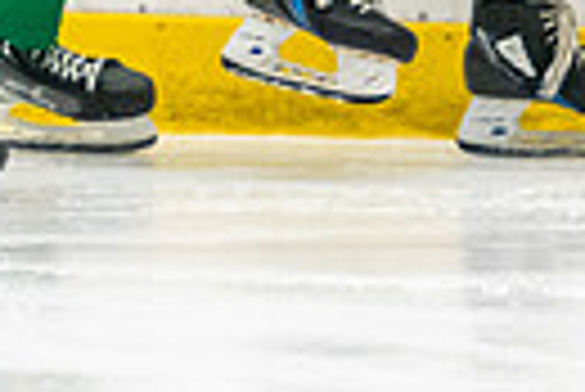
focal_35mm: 1172
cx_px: -87
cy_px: -513
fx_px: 19066
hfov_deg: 1.8
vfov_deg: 1.2
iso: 3200
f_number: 2.8
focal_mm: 180
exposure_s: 1/800
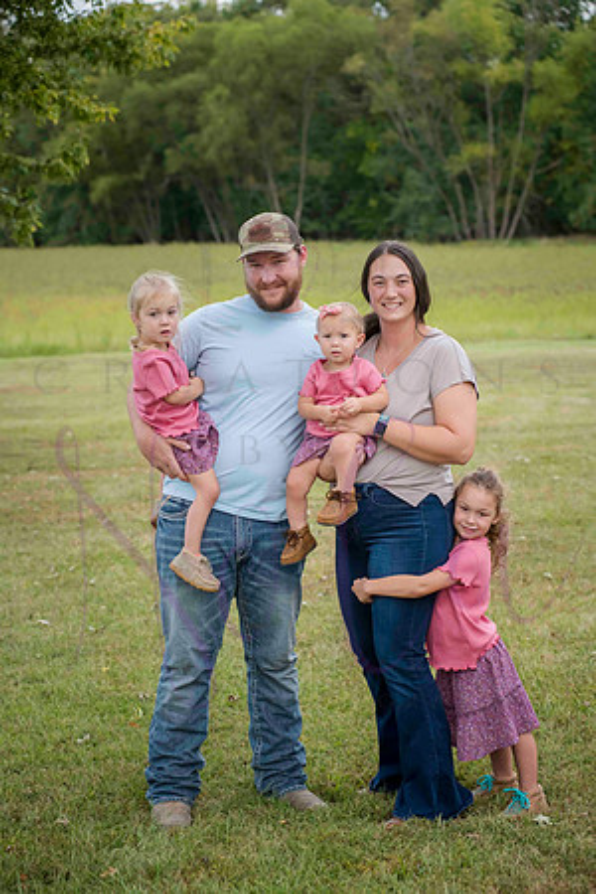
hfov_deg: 17.1
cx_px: 298
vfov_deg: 25.4
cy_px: 447
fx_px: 1987
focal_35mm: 80
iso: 400
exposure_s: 1/400
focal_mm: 80
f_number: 5
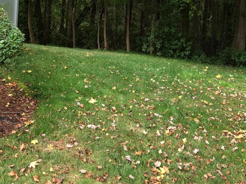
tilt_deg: -5.8
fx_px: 419
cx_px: 86
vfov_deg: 24.5
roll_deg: -3.8
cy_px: 43
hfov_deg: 32.5
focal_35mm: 59
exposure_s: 1/15
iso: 40
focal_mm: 3.99
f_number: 1.8
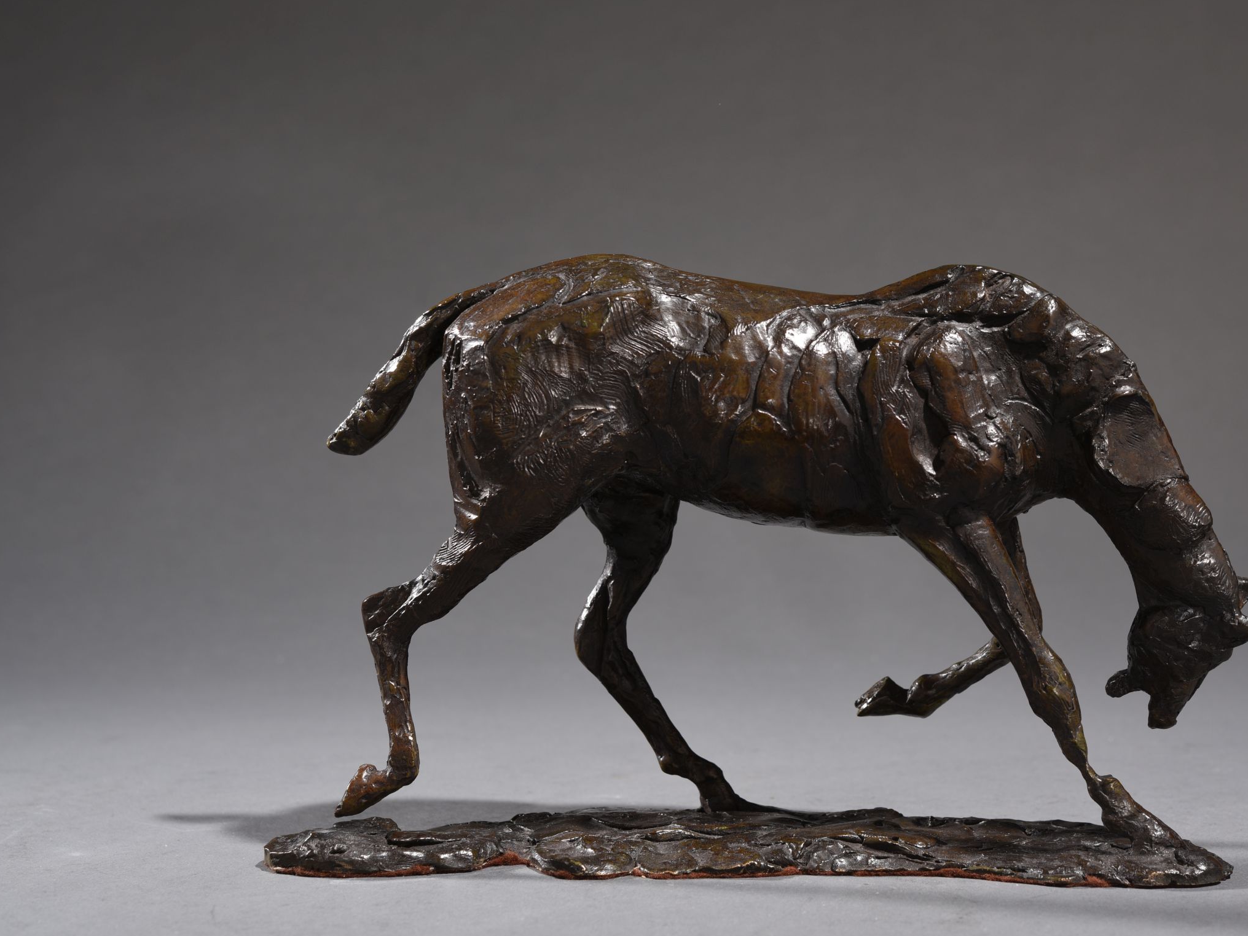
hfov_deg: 27.3
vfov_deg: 20.7
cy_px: 489
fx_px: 2560
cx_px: 742
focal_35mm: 71
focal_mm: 60
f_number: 8
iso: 100
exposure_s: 1/125
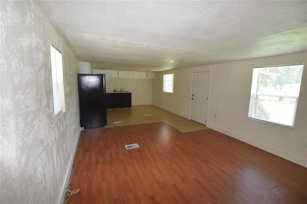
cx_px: 154
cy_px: 102
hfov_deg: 100.4
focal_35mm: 15
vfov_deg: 77.3
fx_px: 128
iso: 800
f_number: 5
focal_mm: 10
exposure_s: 1/100
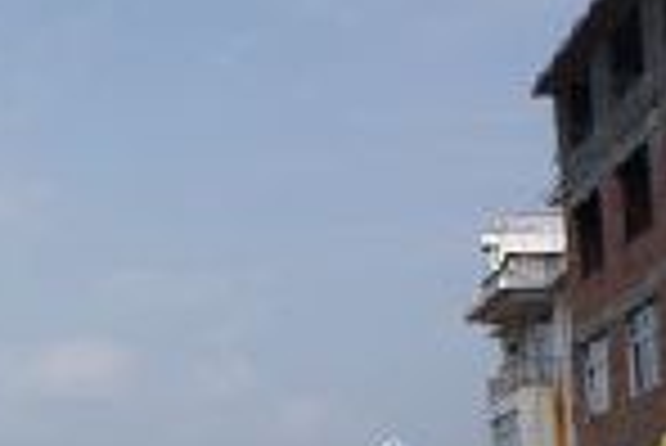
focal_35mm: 81
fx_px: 1500
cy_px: 592
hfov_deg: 25.0
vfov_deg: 16.0
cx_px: 292
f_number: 10
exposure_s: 1/200
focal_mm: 20
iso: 100
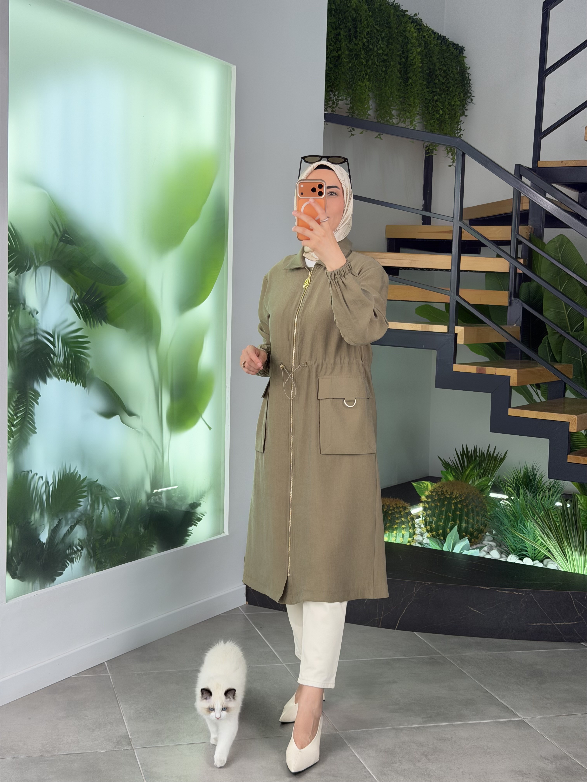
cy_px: 391
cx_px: 294
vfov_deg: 39.7
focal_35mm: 48
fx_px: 1085
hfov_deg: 30.3
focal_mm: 6.76
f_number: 1.78
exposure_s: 1/198
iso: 100
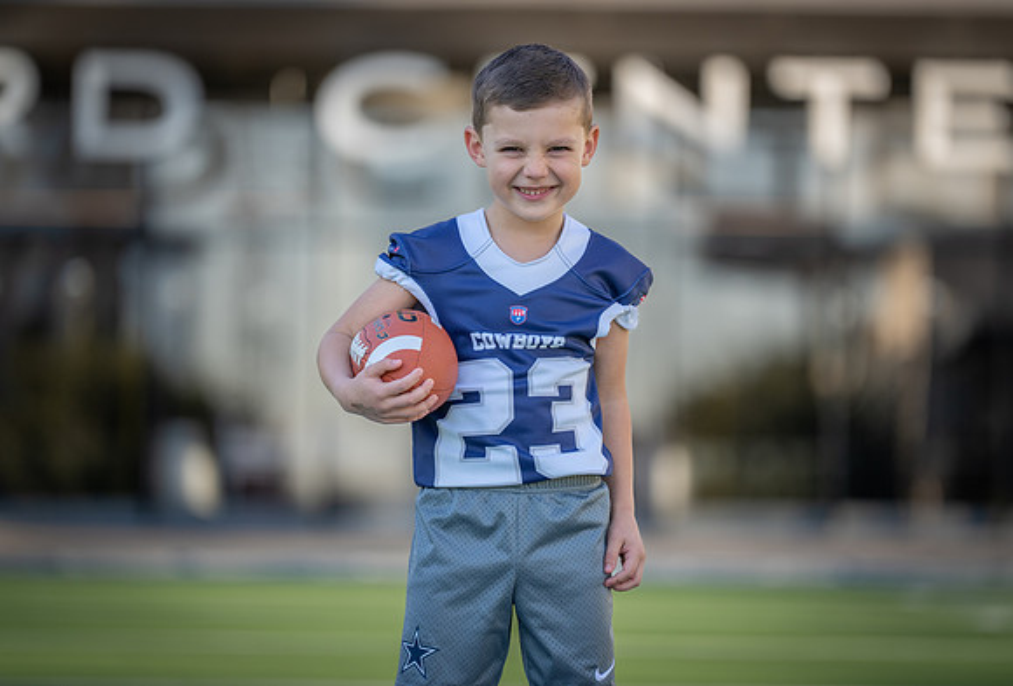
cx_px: 525
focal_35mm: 214
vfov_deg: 6.5
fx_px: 6052
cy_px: 337
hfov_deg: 9.6
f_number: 2.8
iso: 125
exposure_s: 1/640
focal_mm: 200
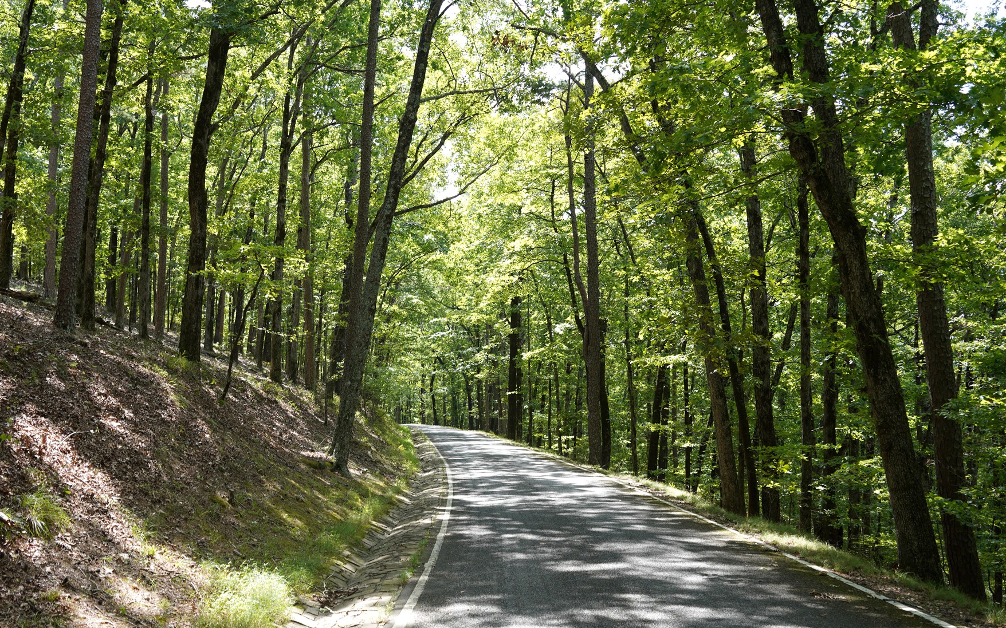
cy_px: 315
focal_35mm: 36
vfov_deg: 35.3
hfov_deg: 54.0
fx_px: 987
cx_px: 465
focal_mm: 31
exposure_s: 1/100
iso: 100
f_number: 4.5
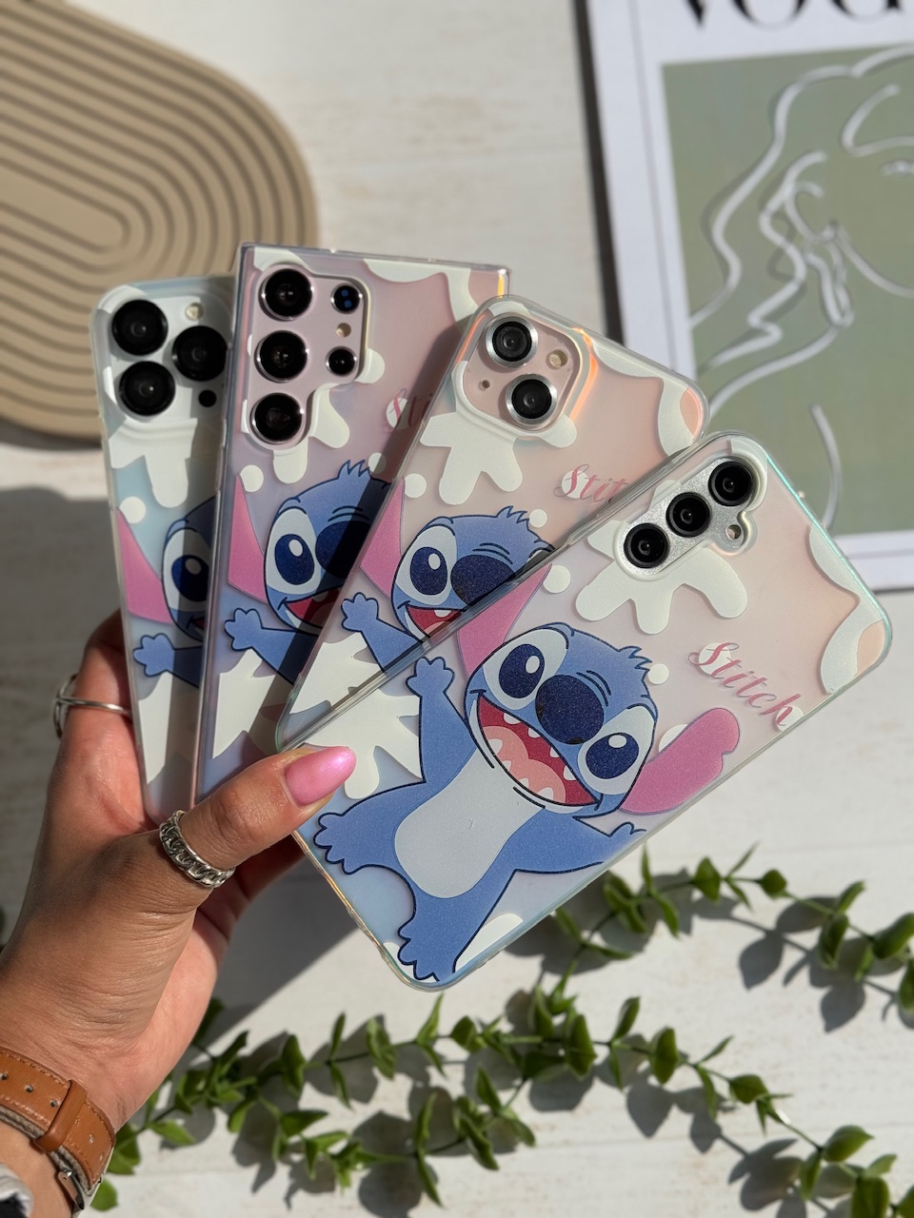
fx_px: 1690
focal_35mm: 48
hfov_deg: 30.3
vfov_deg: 39.7
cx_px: 457
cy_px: 609
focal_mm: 6.76
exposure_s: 1/6410
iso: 64
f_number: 1.78
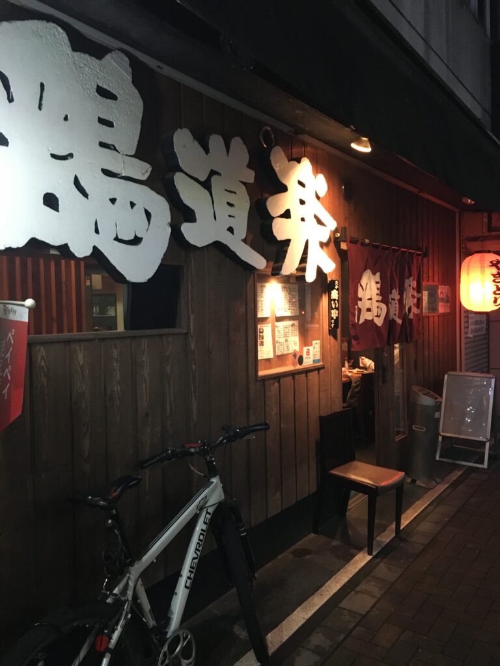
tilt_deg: -1.3
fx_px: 559
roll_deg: +0.8
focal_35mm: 29
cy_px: 333
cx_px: 250
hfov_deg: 48.2
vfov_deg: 61.7
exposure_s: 1/15
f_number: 2.2
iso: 250
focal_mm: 4.15
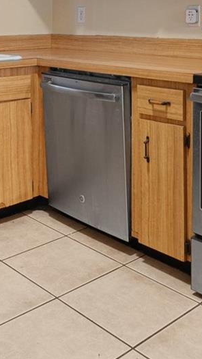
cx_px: 59
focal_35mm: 51
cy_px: 25
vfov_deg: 37.5
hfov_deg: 23.3
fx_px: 485
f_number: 8
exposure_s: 4
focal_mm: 16
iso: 400
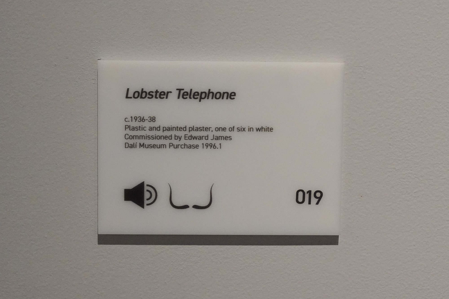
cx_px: 224
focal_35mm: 55
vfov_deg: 24.6
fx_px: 686
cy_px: 150
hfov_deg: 36.2
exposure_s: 1/100
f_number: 8
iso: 8000
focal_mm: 55
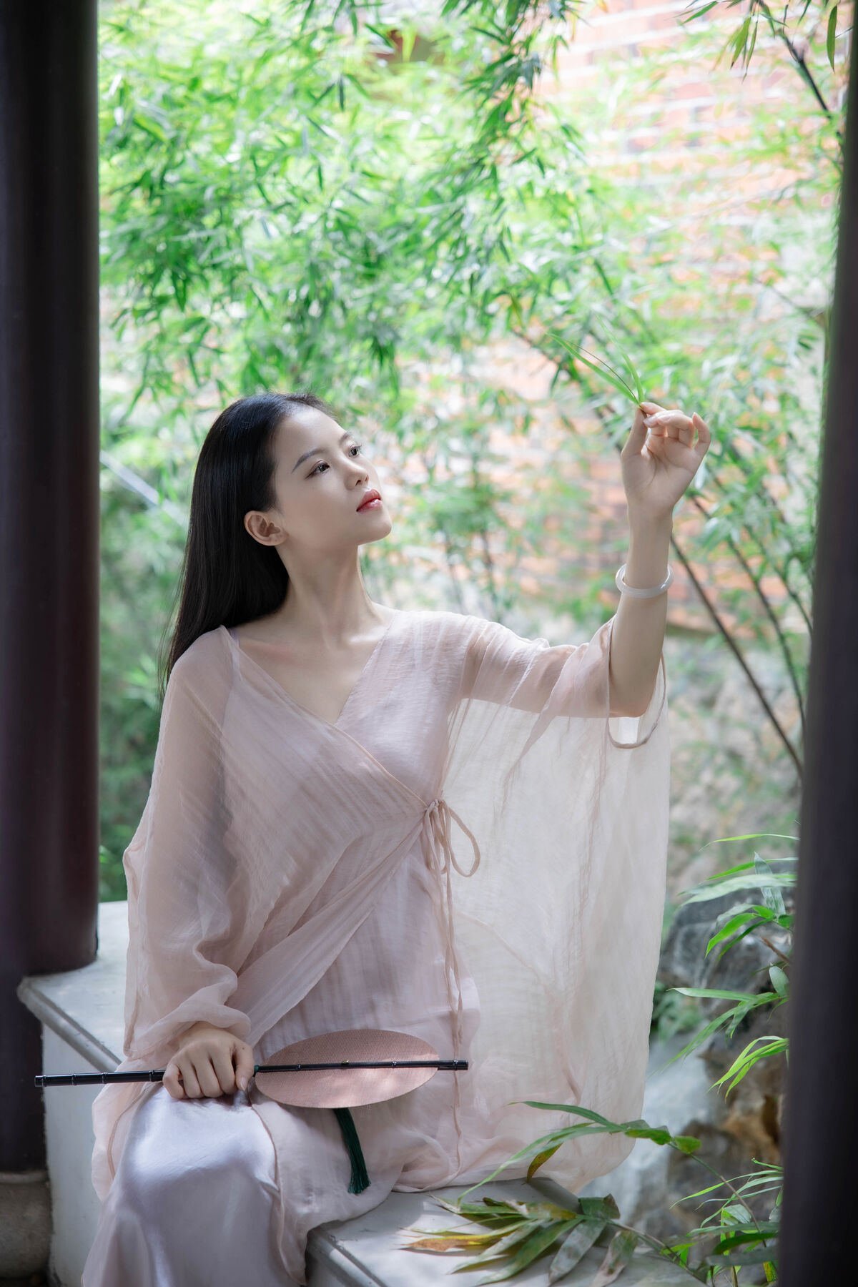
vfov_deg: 31.0
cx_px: 429
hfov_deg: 20.9
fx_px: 2324
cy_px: 644
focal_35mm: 65
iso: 200
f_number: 2.8
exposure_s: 1/100
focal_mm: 65
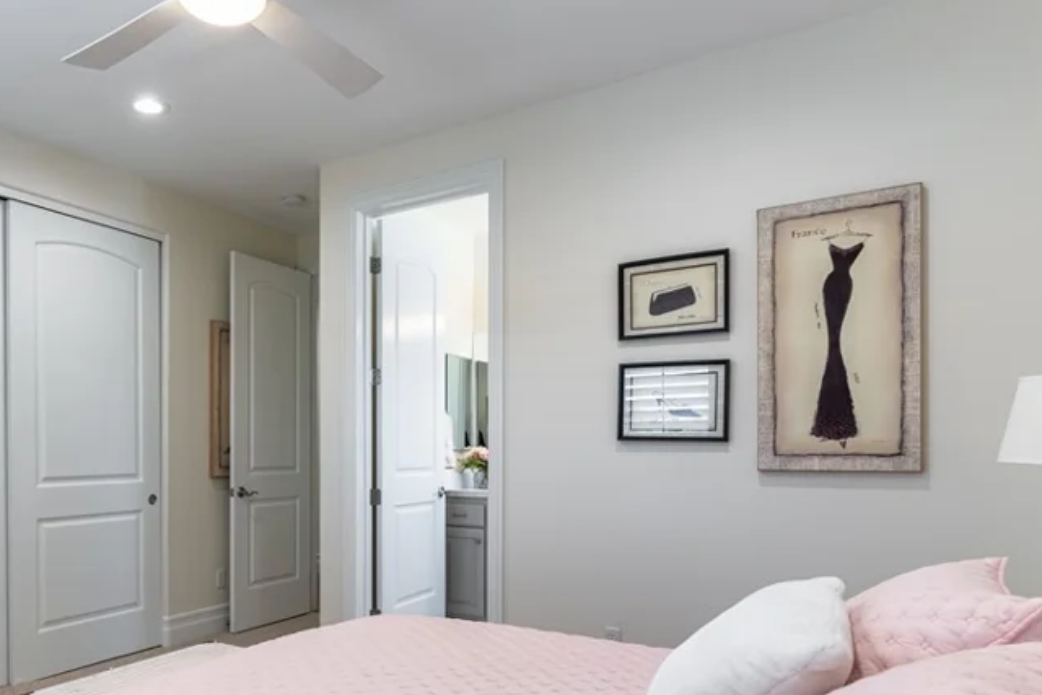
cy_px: 413
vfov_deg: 52.8
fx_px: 695
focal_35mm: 24
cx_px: 360
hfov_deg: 71.9
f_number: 8
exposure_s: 1/640
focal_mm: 15
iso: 400
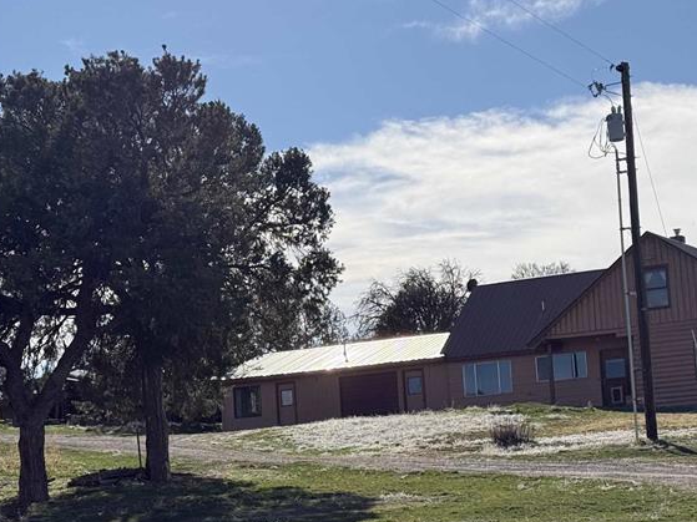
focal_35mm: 88
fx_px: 1772
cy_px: 358
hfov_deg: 22.1
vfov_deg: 16.7
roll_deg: +2.8
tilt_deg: +6.4
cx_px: 202
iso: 80
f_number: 1.78
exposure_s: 1/9901
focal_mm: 6.76
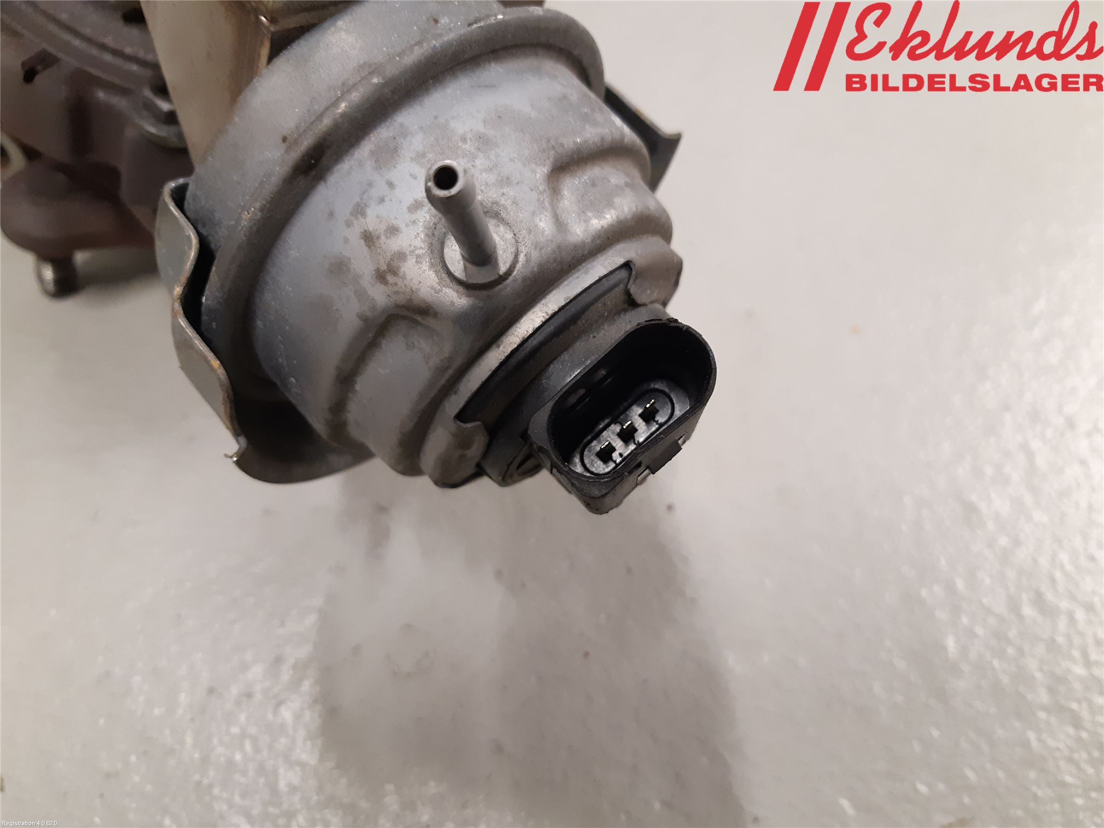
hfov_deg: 67.3
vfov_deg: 53.1
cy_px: 414
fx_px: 829
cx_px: 552
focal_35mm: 26
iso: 200
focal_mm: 3.93
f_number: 1.7
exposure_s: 1/50
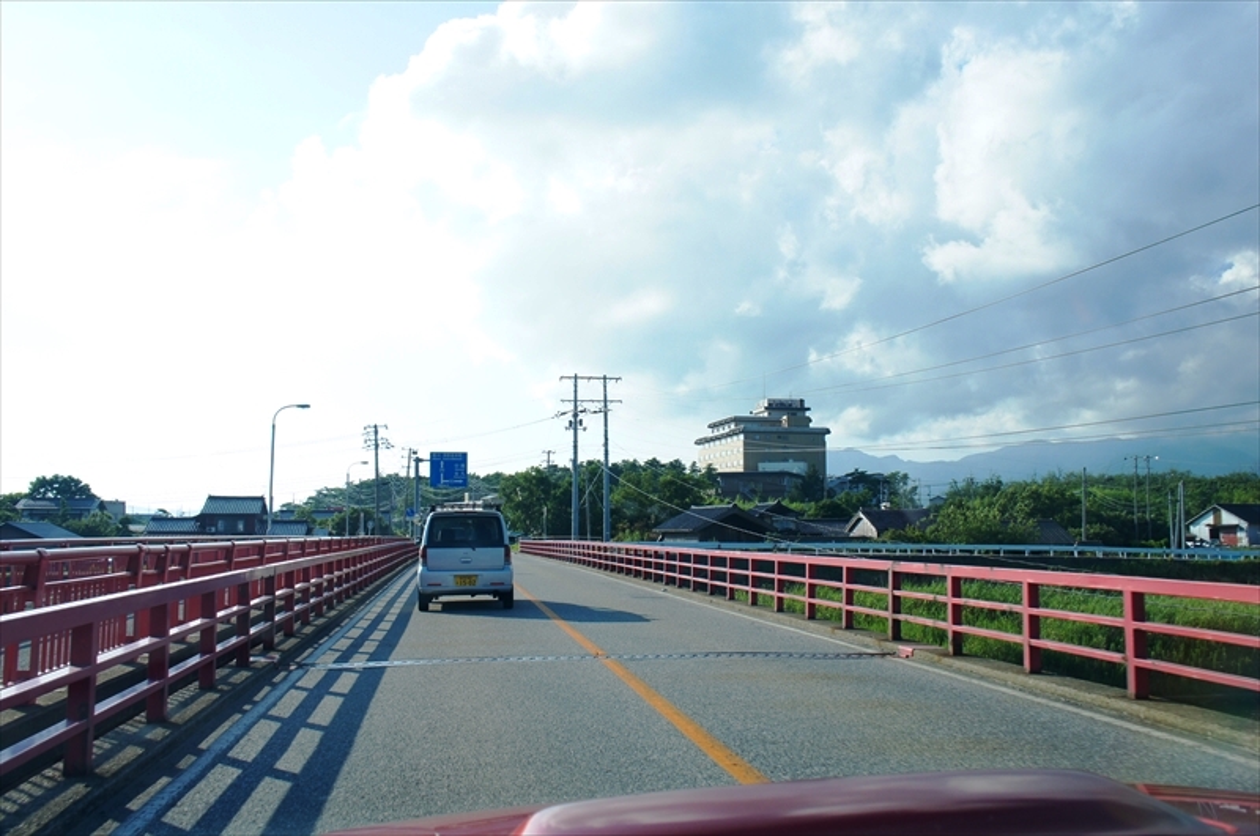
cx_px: 630
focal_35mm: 33
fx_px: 1153
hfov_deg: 57.3
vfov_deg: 39.9
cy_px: 418
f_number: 6.3
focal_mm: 22
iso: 200
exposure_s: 1/400
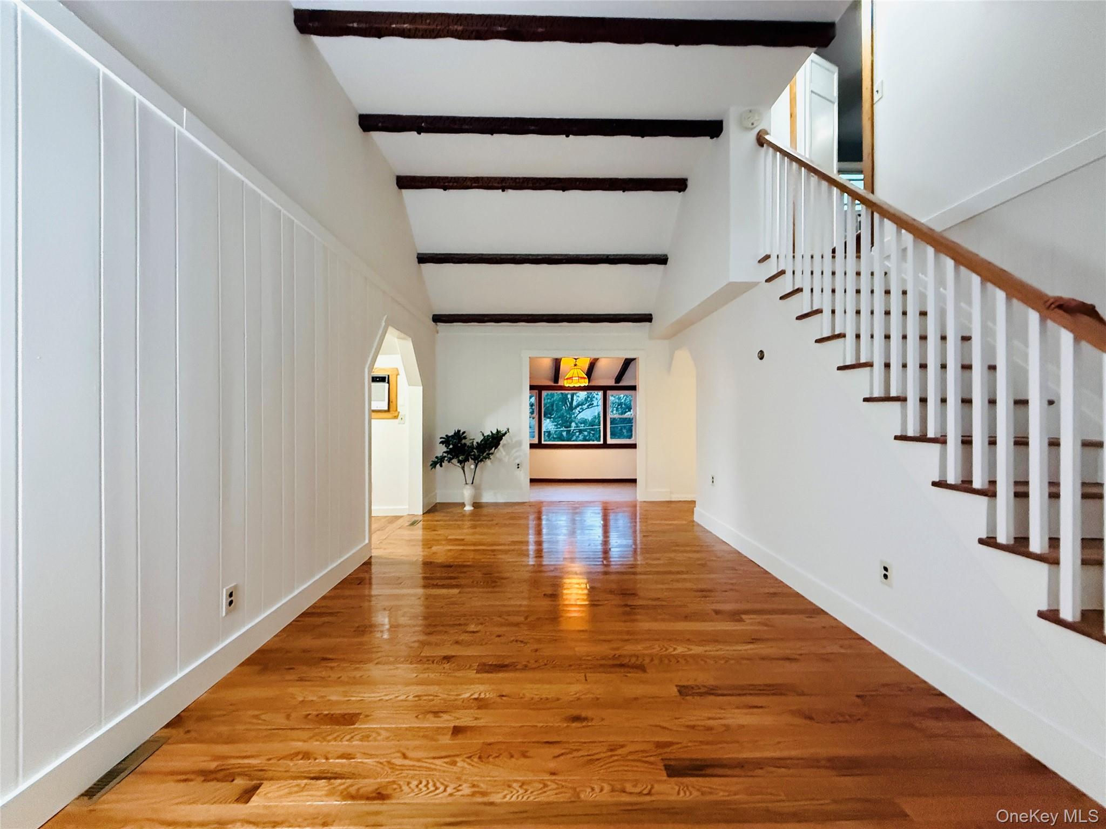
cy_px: 414
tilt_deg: +0.3
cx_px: 553
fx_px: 447
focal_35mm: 14
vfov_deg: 85.7
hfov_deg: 102.1
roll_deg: +0.2
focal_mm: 2.22
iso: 800
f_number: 2.2
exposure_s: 1/60
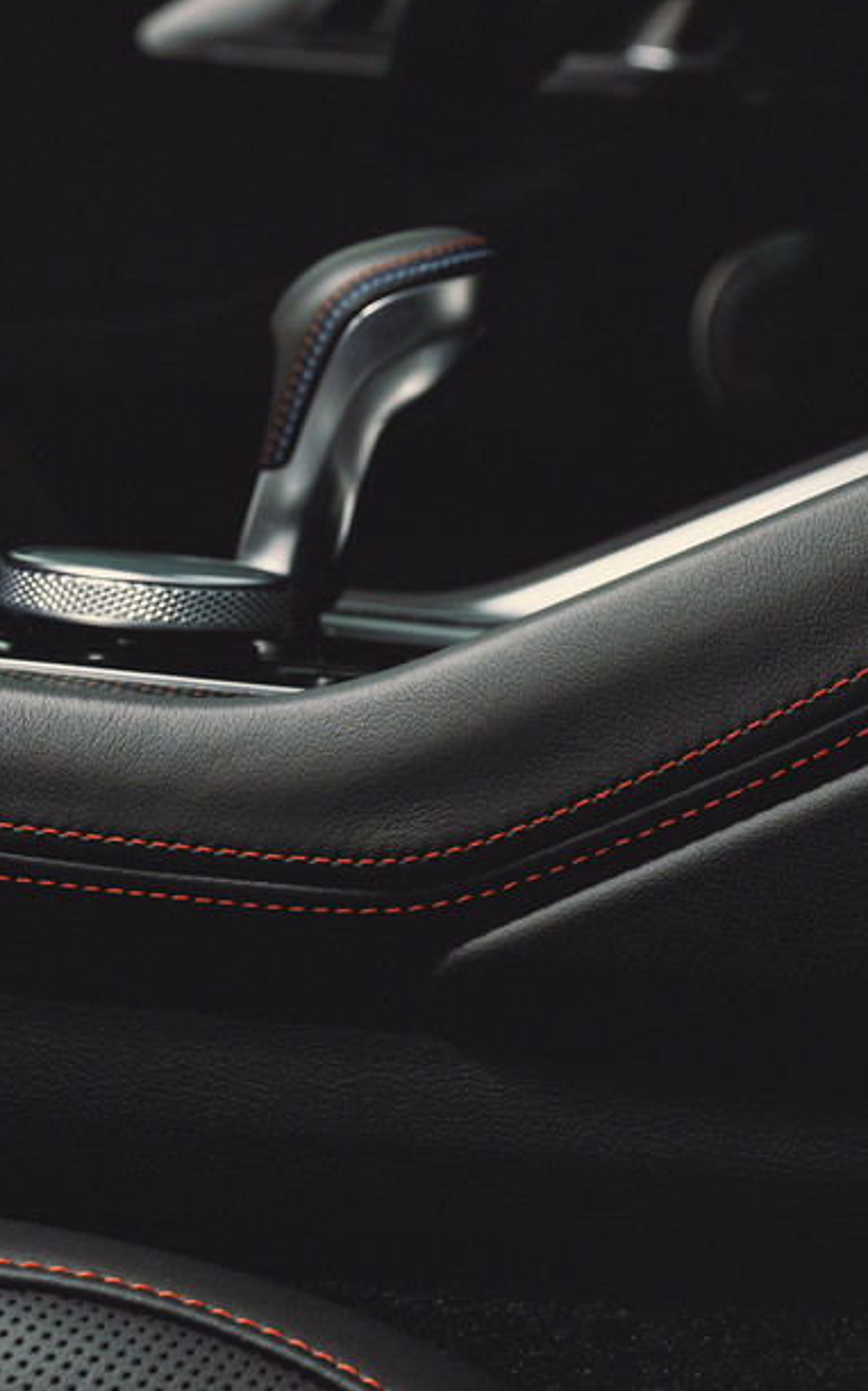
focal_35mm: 70
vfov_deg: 29.4
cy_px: 700
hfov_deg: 18.4
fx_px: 2652
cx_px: 686
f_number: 5.6
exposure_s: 1/250
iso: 125
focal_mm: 35
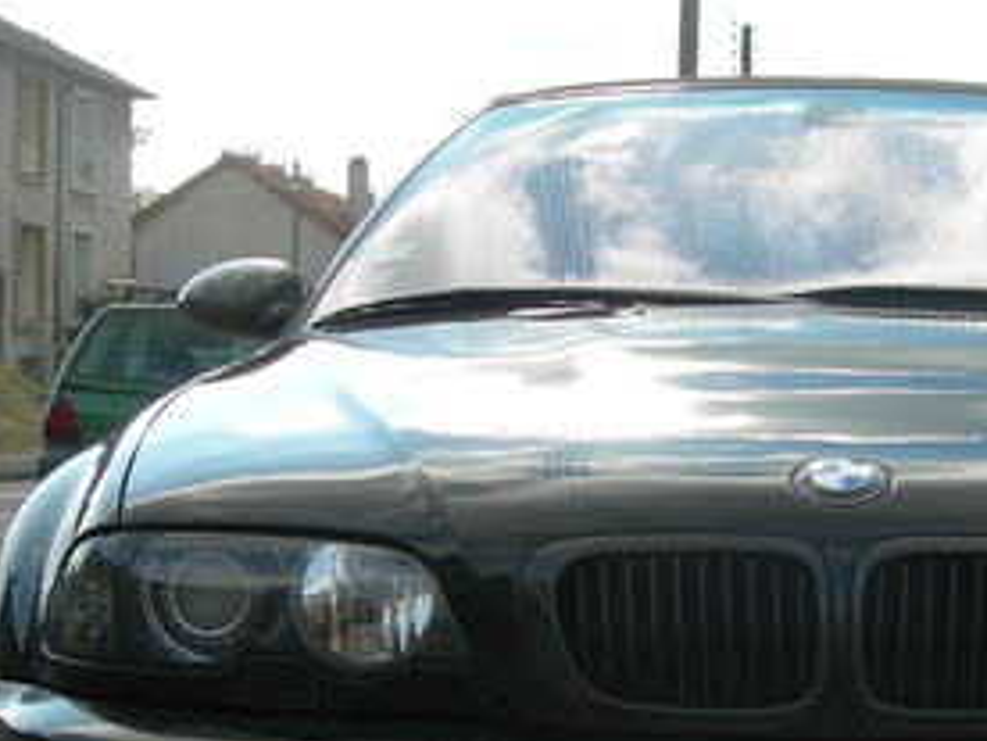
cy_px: 594
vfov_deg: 15.5
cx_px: 851
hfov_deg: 20.3
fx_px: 2709
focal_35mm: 95
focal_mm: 8.5
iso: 50
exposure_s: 1/260
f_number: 4.9
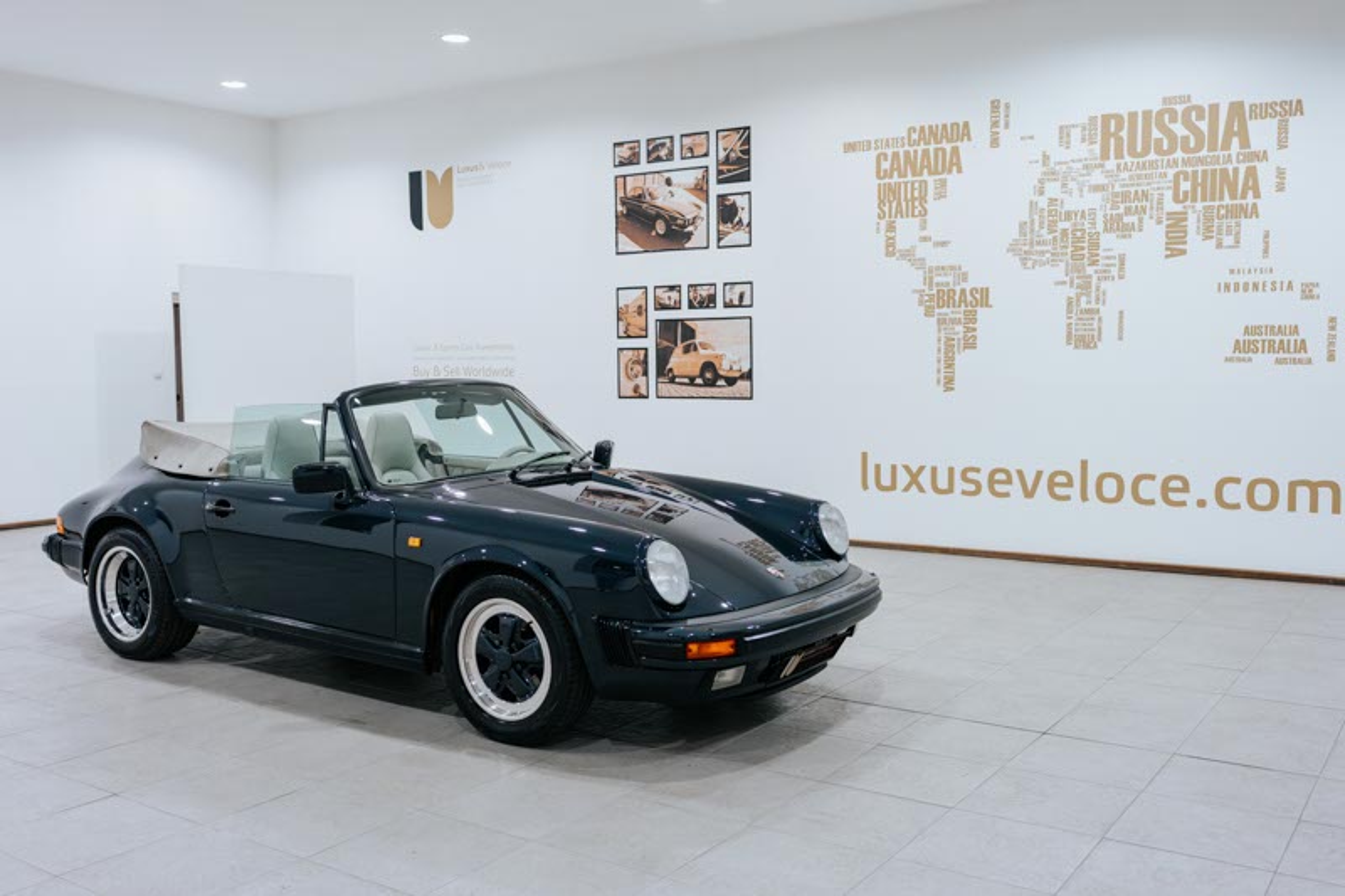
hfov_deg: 55.8
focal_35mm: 34
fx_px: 1270
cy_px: 448
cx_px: 672
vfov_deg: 38.9
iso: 1000
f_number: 4
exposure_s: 1/60
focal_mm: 34
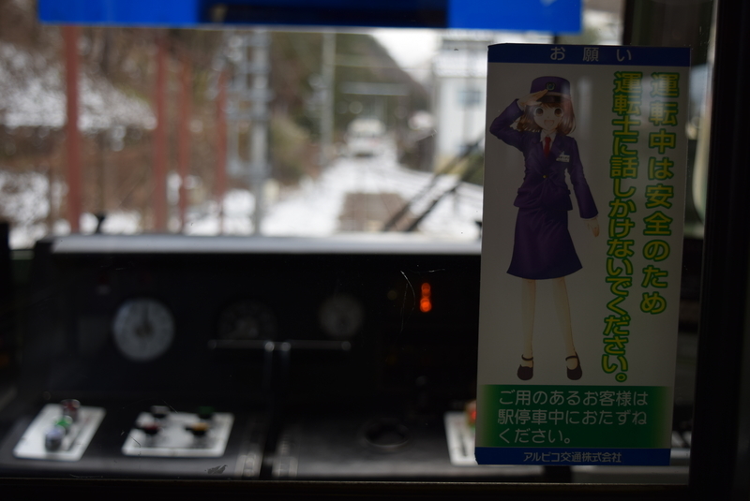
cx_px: 375
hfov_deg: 44.9
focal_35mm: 44
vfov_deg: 30.9
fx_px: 907
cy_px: 250
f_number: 4.2
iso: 100
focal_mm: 29
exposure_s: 1/125
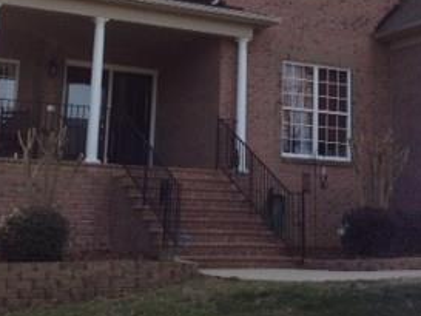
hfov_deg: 23.7
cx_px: 279
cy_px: 29
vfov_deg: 17.7
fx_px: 998
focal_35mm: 82
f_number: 2.4
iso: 50
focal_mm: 4.28
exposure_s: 1/951
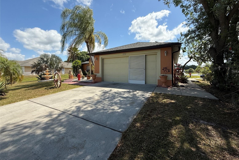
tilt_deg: +1.3
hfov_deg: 100.4
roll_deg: -0.2
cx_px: 123
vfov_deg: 77.1
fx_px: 100
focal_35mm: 15
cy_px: 71
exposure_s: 1/1848
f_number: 2.2
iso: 80
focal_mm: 2.22
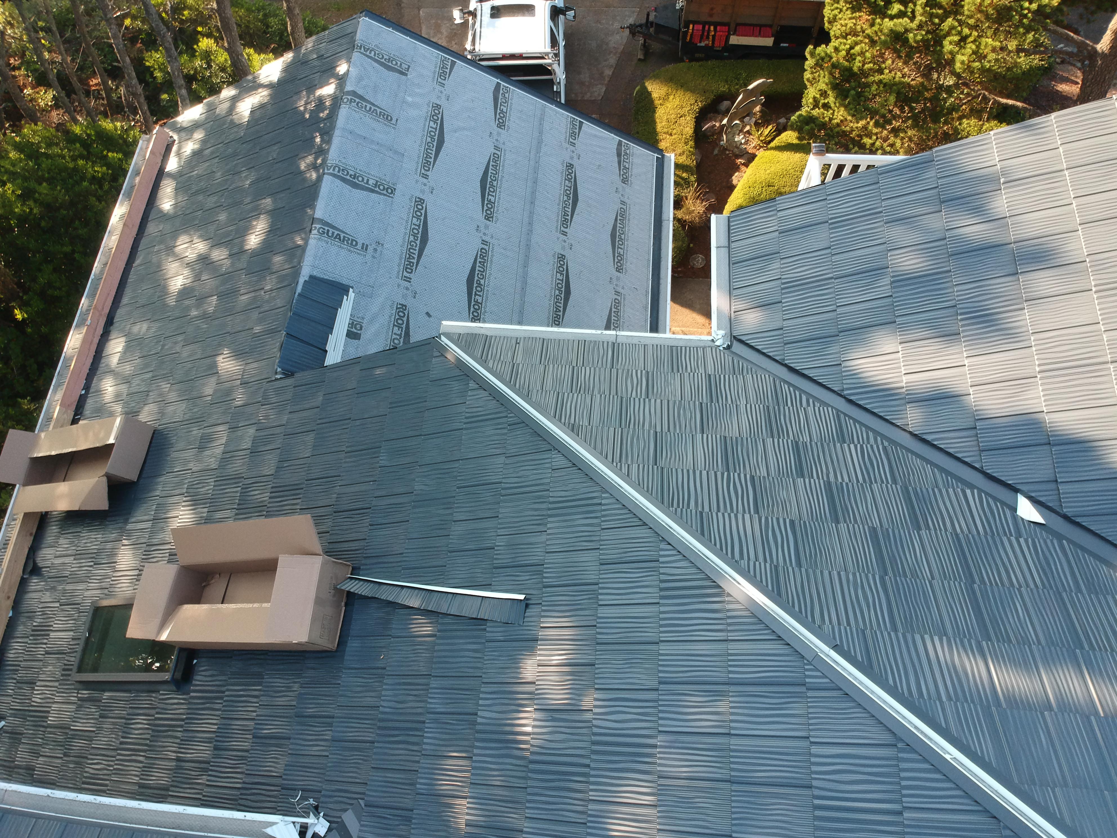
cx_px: 558
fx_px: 807
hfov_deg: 69.4
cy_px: 419
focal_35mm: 25
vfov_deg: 54.9
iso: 400
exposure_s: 1/500
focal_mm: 4.49
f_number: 2.6
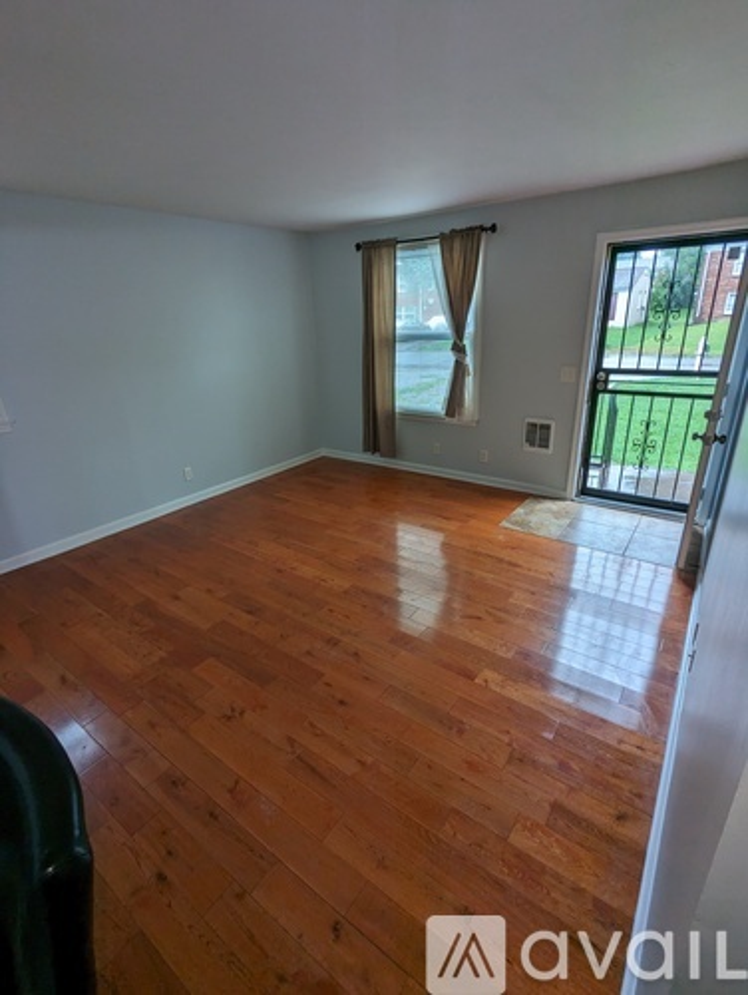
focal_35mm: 16
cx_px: 374
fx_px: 460
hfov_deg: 78.2
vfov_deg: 94.4
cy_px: 498
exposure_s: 1/64.3
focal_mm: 2.35
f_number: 2.2
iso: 125
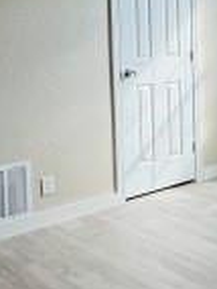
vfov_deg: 29.7
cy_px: 41
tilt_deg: +0.3
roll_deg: +1.6
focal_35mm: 63
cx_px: 337
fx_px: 525
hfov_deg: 19.8
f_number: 2.2
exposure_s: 1/120
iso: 64
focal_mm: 2.22
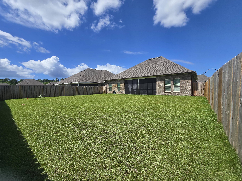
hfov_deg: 106.2
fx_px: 91
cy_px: 90
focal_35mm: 13
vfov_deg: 89.9
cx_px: 121
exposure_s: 1/3840
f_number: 2.2
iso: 50
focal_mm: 2.2
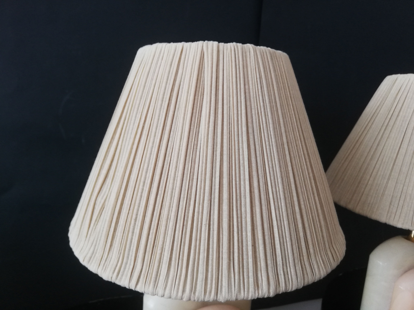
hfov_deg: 67.3
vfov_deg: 53.1
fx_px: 311
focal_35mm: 26
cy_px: 155
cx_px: 207
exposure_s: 1/33.3
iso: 160
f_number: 2.2
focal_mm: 3.81
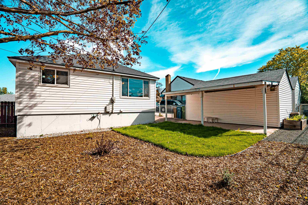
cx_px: 154
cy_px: 102
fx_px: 137
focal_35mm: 16
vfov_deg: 73.8
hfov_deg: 96.7
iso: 400
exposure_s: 1/8000
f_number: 8
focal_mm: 16
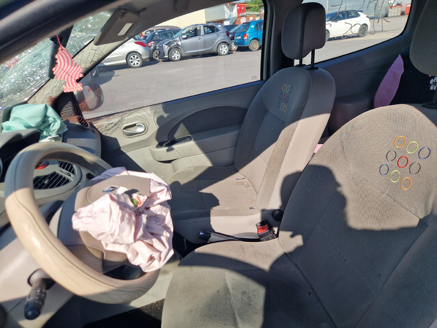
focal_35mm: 23
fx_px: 290
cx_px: 218
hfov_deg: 73.9
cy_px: 164
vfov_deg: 58.9
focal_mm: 5.4
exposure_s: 1/1111
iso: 50
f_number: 1.8
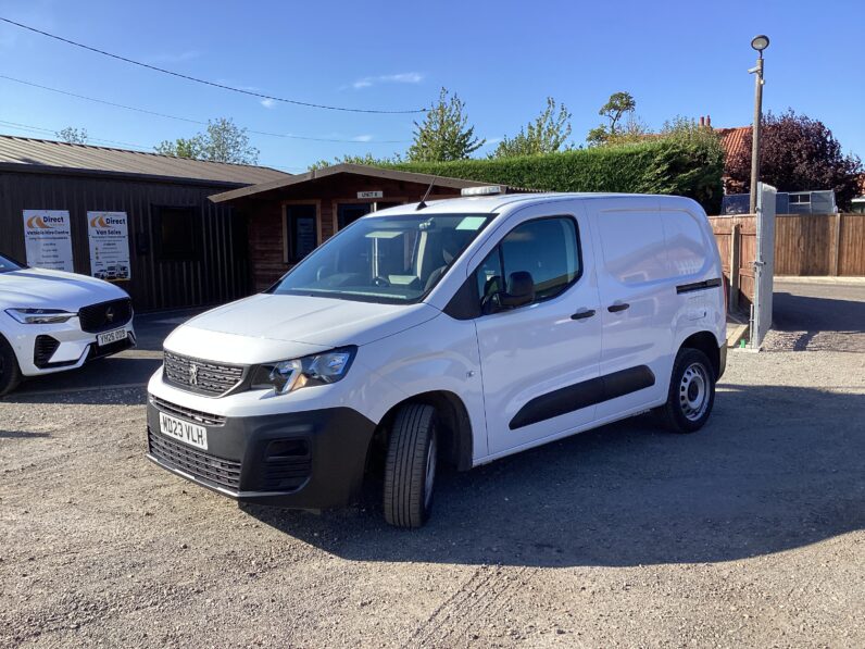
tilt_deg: -6.7
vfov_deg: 45.4
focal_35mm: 31
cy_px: 324
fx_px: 775
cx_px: 432
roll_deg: +1.0
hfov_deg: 58.4
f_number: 2.4
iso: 25
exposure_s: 1/858
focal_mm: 3.3
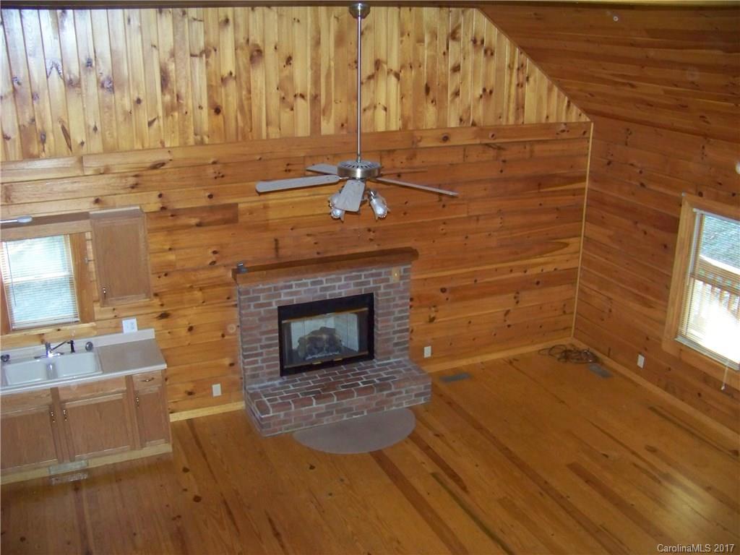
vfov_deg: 39.7
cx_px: 370
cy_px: 278
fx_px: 770
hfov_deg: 51.4
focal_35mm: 36
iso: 400
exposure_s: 1/30
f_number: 2.8
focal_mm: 5.85
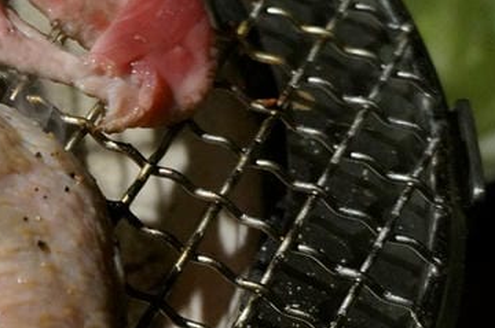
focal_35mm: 130
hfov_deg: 14.7
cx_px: -257
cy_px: 195
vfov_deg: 10.5
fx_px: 1785
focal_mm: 26
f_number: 4.5
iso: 1000
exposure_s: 1/160
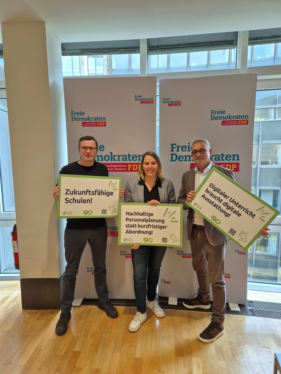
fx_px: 249
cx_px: 140
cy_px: 187
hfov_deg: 58.9
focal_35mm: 23
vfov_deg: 73.9
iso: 64
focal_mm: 5.4
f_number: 1.8
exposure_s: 1/180
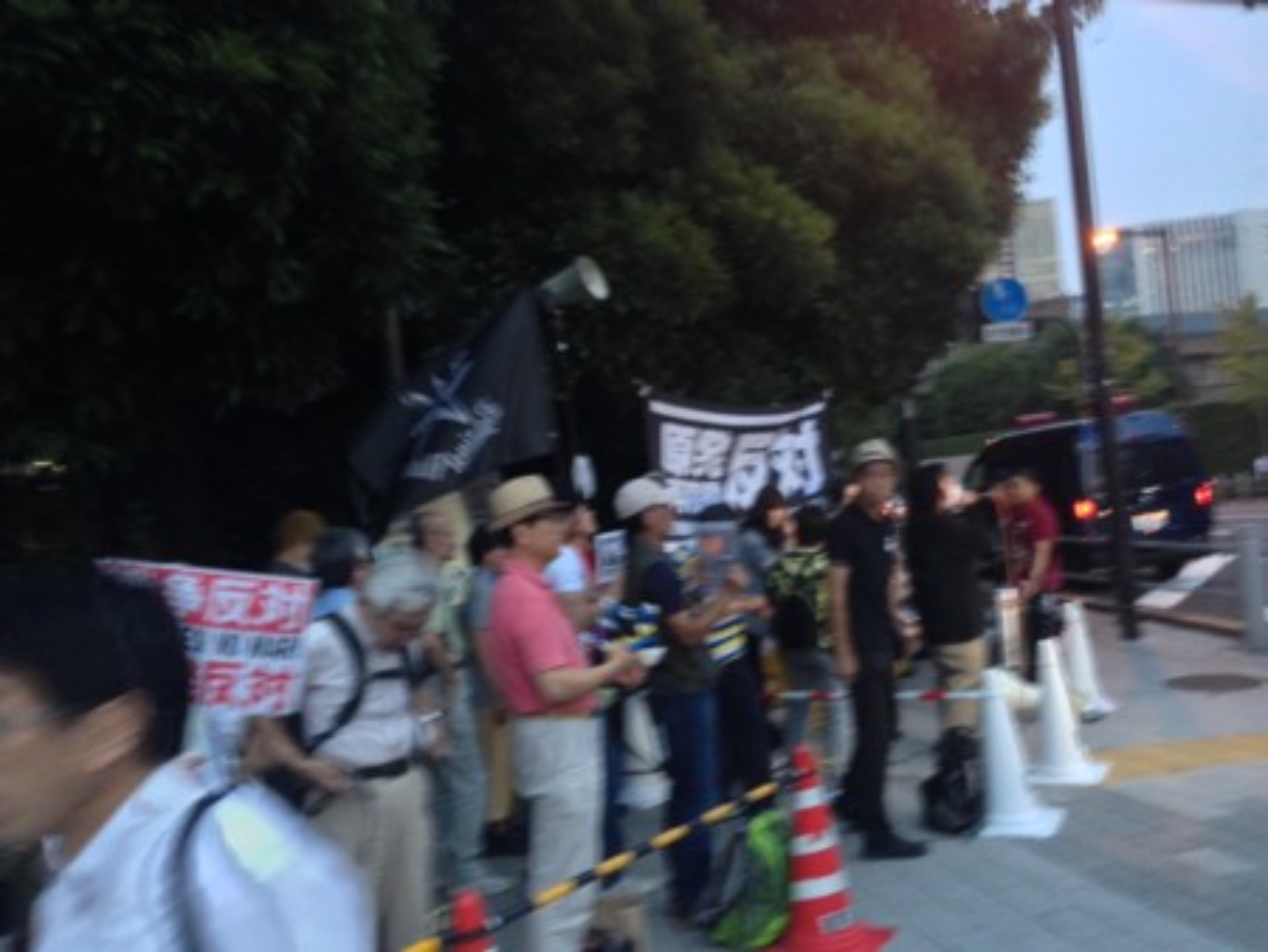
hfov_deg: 55.3
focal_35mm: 33
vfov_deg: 43.0
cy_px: 476
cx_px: 634
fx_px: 1209
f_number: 2.4
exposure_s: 1/20
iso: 250
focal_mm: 4.12
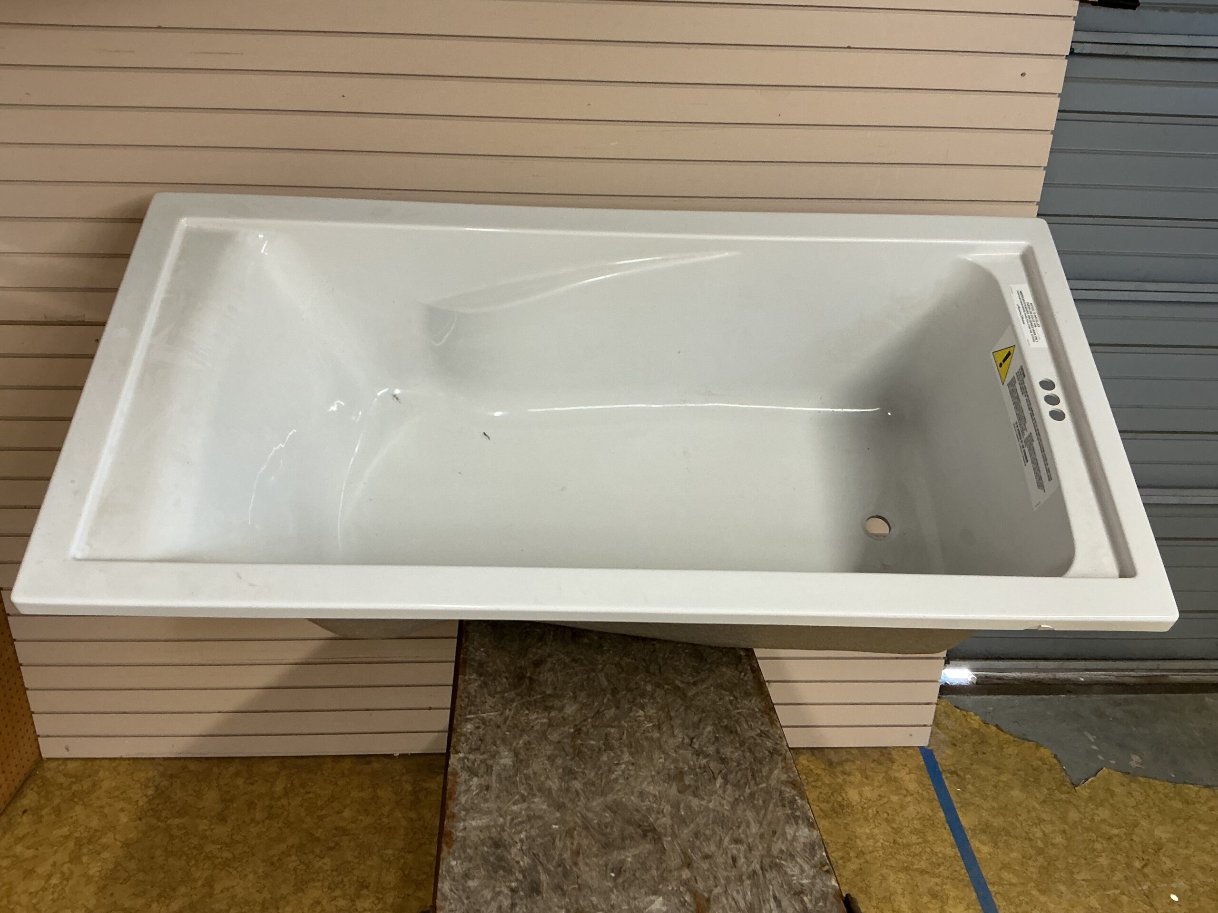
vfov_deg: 48.2
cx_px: 609
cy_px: 456
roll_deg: -1.8
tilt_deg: -24.6
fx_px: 1020
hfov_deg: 61.7
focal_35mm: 29
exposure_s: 1/60
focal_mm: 3
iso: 80
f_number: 1.8
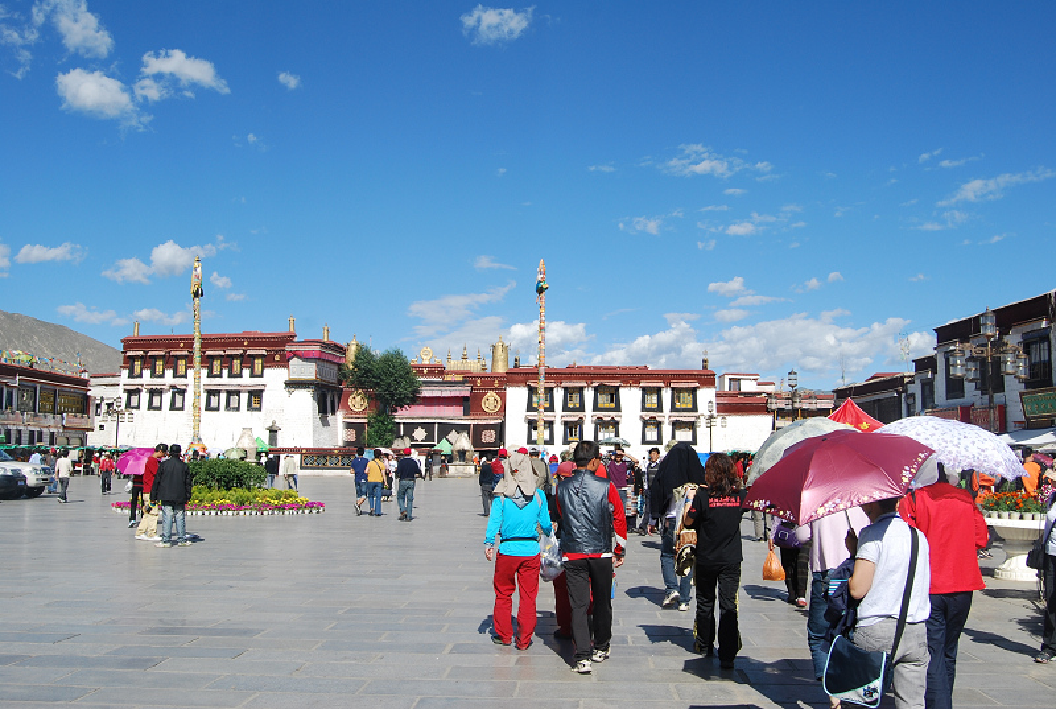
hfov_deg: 53.0
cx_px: 528
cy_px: 354
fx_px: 1058
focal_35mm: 36
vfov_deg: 37.0
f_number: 10
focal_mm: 24
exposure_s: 1/250
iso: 140
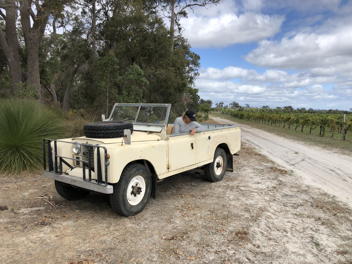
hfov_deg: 63.4
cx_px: 176
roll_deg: +1.9
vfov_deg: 49.7
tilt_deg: -2.9
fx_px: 285
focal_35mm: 28
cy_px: 132
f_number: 1.8
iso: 20
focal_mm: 4
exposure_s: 1/1919
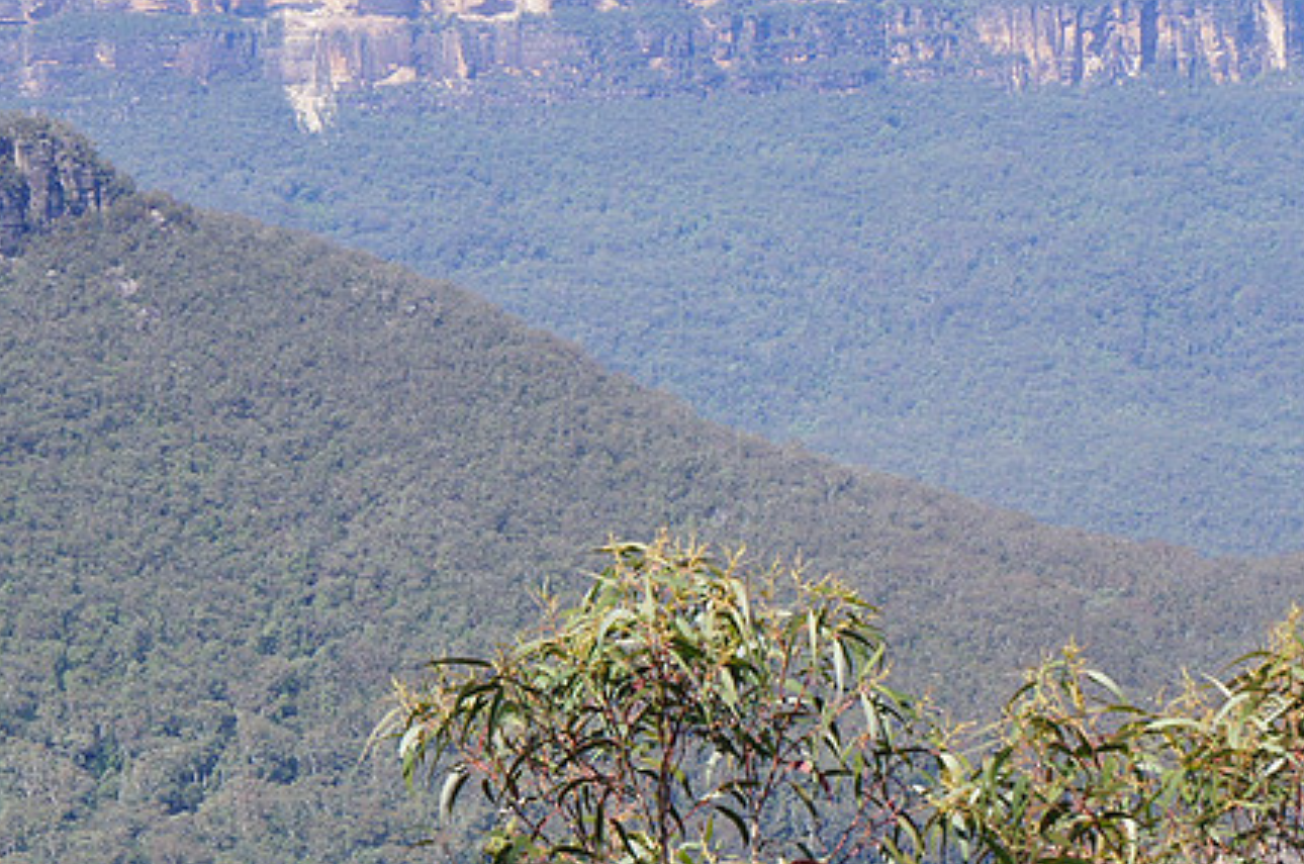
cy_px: 380
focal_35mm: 134
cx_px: 334
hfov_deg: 15.3
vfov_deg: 10.2
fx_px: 4845
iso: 200
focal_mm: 48
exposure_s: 1/125
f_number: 11
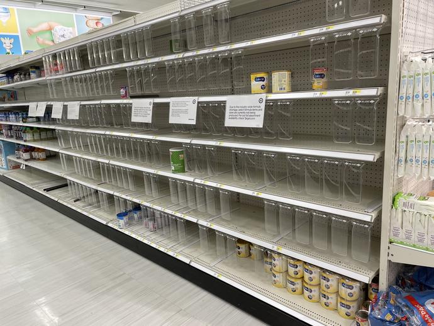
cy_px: 163
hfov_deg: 67.3
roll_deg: +3.8
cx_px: 217
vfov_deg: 53.1
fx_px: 326
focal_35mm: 26
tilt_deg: -13.6
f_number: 1.6
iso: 100
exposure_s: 1/102
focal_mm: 4.2
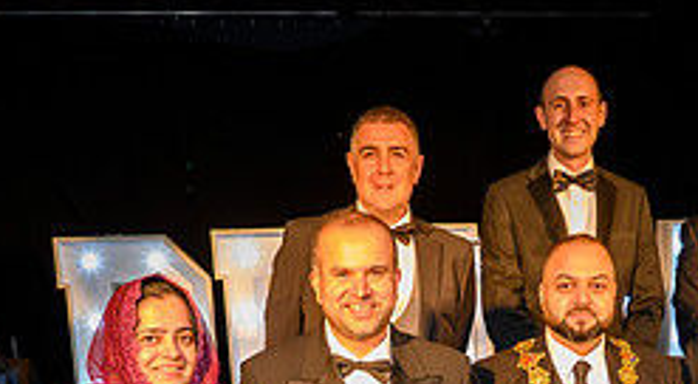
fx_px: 1215
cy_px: 524
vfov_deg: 16.8
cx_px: 490
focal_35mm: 66
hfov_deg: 31.7
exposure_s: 1/125
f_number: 4.5
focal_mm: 24
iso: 3200
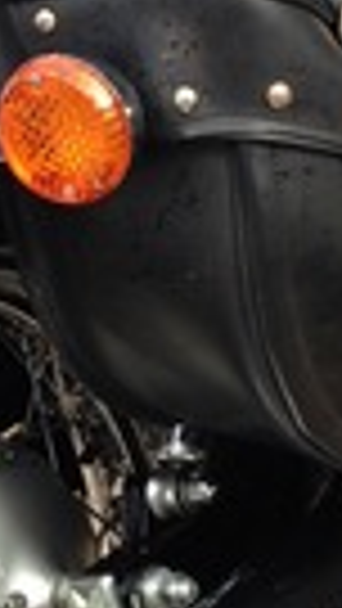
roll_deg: +2.5
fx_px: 2578
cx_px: 171
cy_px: 104
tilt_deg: -8.9
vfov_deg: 13.4
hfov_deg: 7.6
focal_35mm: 160
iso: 50
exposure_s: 1/301
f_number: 2.4
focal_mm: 4.12
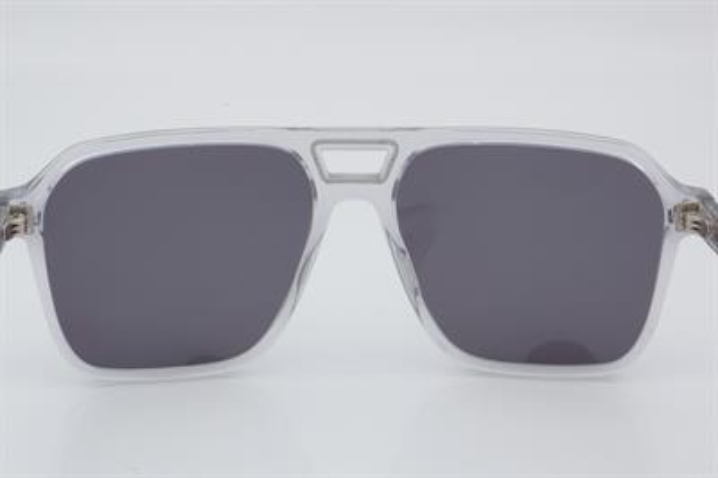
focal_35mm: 82
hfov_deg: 24.6
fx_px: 1644
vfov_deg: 16.5
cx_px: 359
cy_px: 239
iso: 100
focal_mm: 55
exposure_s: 1/3
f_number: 32
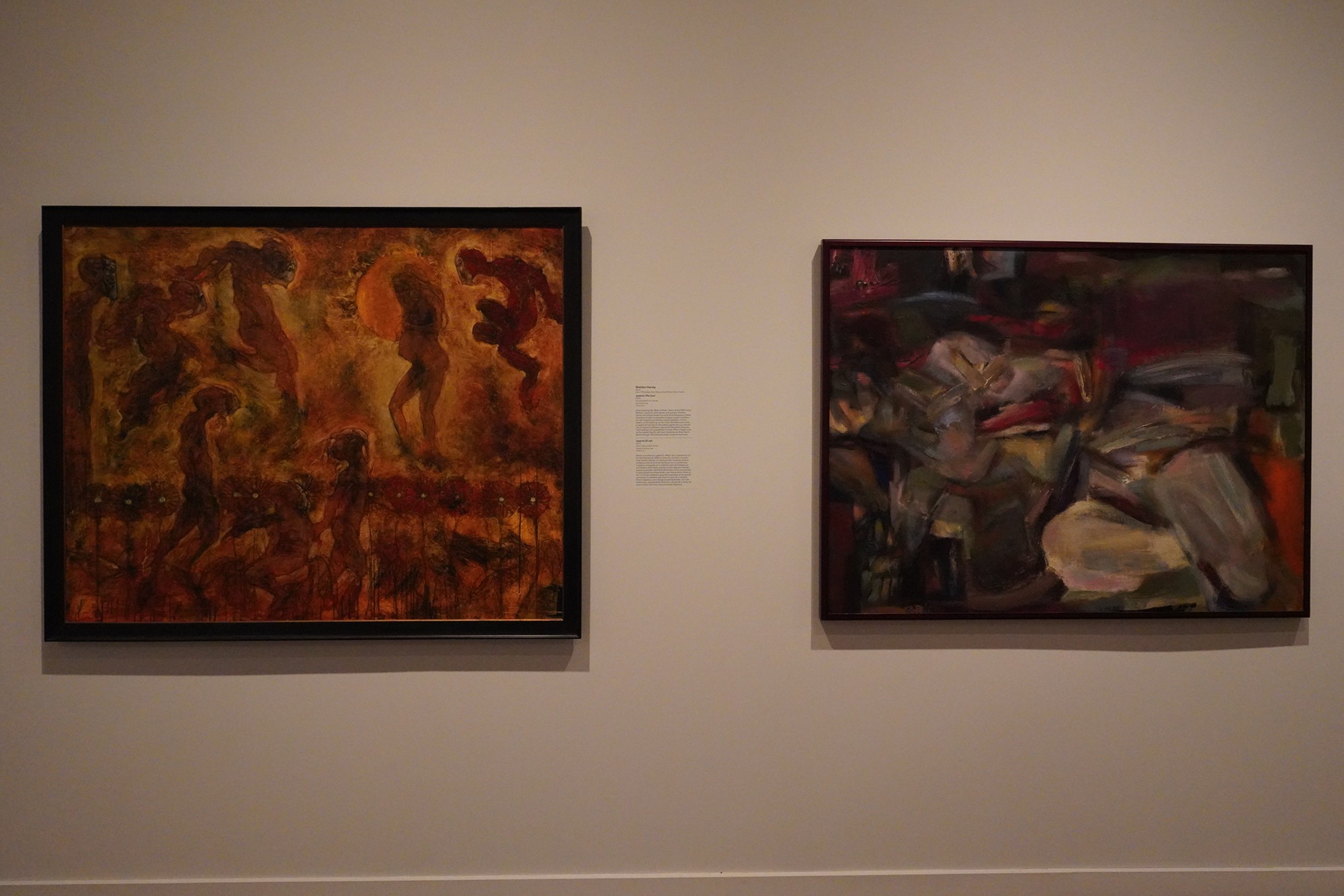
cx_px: 672
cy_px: 448
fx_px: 1045
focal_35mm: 28
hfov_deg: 65.5
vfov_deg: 46.4
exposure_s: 1/80
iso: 10000
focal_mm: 28
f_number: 8
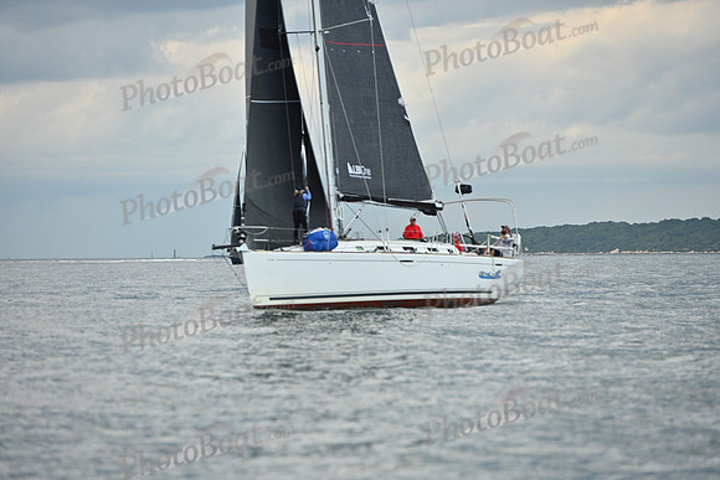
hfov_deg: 10.3
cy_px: 240
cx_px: 360
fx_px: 4001
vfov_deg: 6.9
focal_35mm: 200
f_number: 5
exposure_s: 1/640
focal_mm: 200
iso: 250
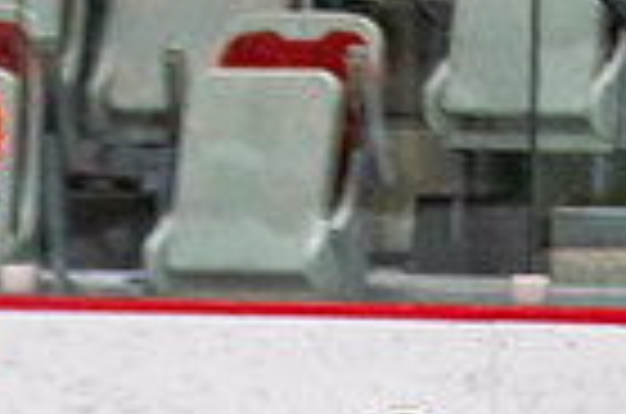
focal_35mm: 861
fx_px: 14938
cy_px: 1643
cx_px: 570
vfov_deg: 1.6
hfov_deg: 2.4
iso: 640
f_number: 2.8
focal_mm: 100
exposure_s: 1/640
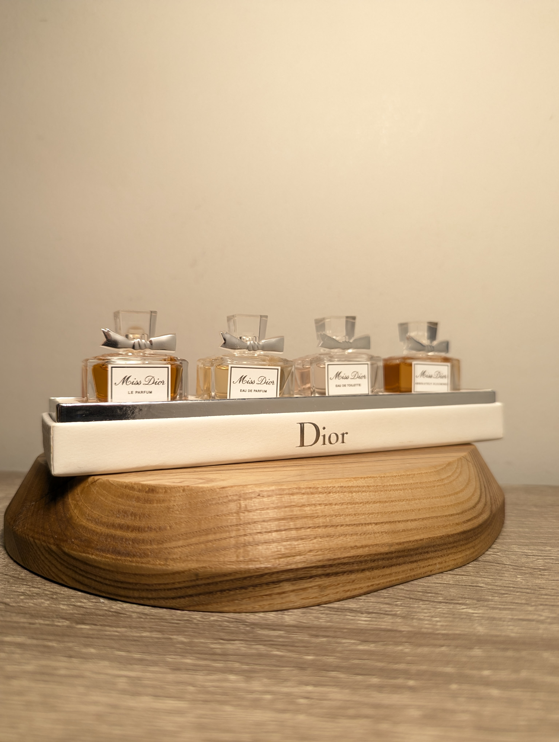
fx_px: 515
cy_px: 371
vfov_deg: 71.5
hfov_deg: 56.9
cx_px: 280
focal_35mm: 24
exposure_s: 1/90
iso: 117
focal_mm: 6.81
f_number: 1.85
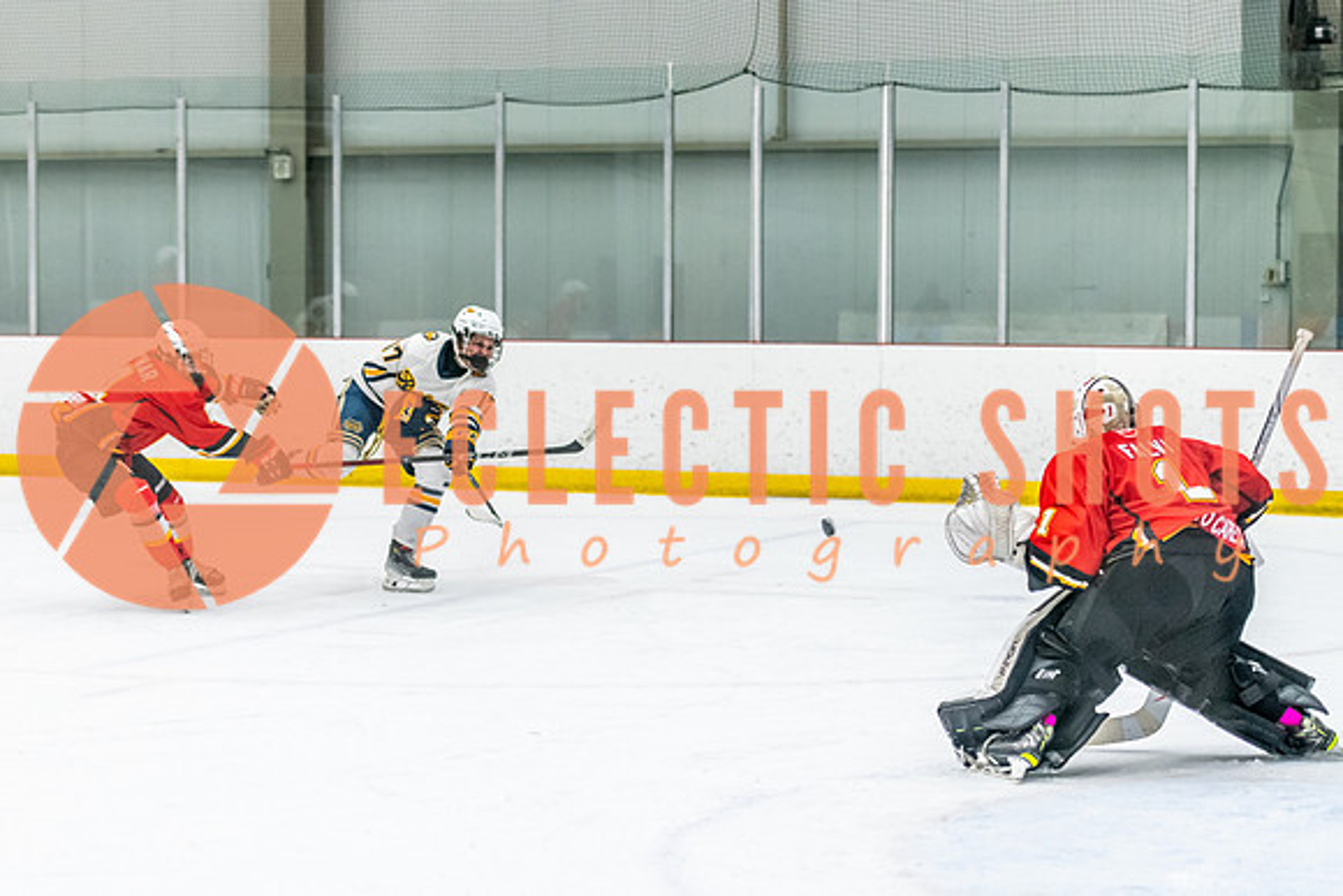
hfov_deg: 20.1
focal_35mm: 101
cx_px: 528
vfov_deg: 13.5
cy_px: 531
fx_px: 3780
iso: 3200
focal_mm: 82
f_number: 2.8
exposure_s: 1/800
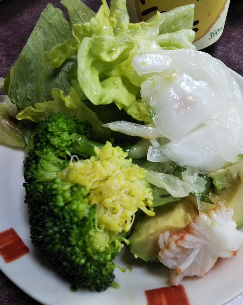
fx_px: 288
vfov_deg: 55.6
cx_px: 123
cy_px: 140
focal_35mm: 32
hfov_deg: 45.8
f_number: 2.2
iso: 50
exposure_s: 1/40
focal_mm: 4
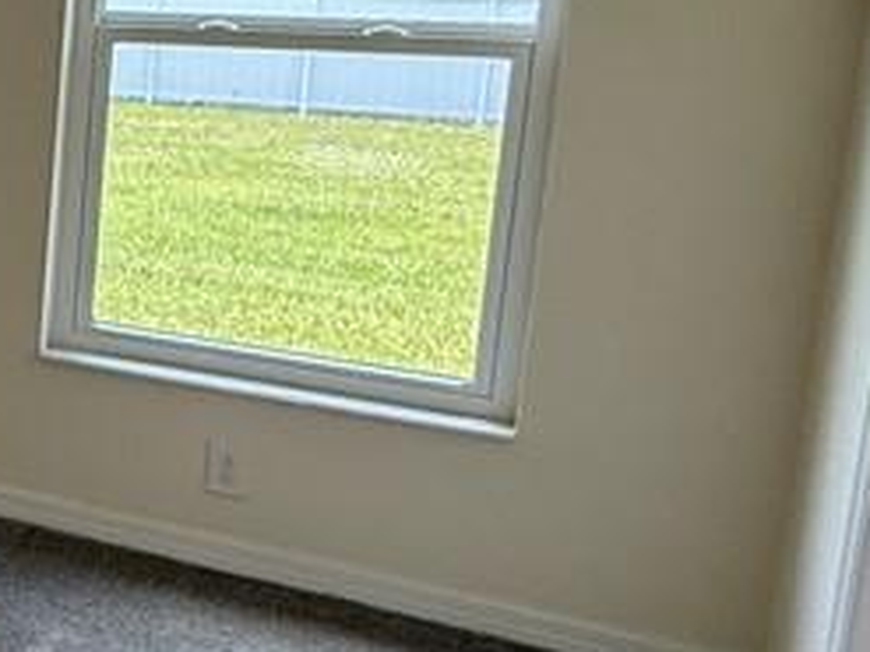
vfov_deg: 24.9
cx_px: -669
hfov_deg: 21.9
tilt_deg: -9.0
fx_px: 1457
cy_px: 152
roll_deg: -0.2
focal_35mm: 58
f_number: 2.2
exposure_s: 1/120
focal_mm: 2.22
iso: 80
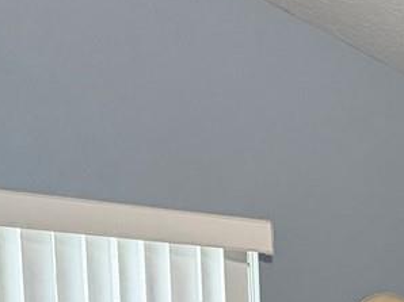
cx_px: 851
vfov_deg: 10.4
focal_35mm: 129
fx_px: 1504
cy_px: 642
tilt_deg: -8.9
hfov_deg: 12.9
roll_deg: -0.1
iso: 500
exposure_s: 1/60
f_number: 1.78
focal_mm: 6.76
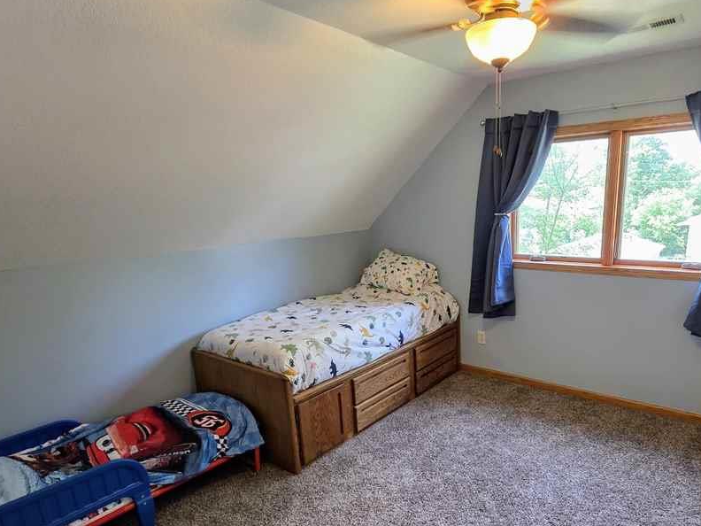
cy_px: 314
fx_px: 425
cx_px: 415
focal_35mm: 21
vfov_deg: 62.9
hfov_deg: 78.2
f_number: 1.9
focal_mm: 2.2
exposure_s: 1/60
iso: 200
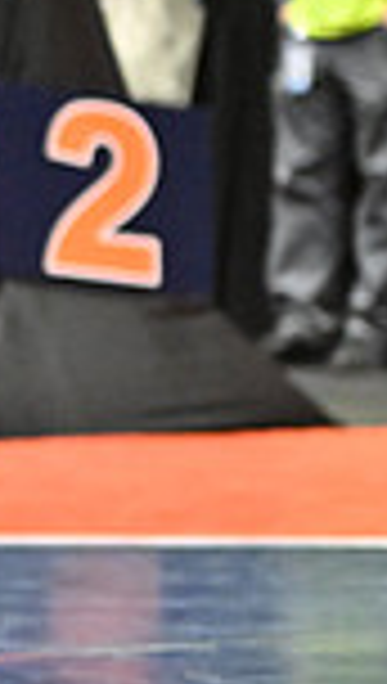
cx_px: -742
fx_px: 7247
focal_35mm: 399
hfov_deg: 3.0
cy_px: 47
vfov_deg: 5.4
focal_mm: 100
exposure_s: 1/1000
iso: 6400
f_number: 2.8
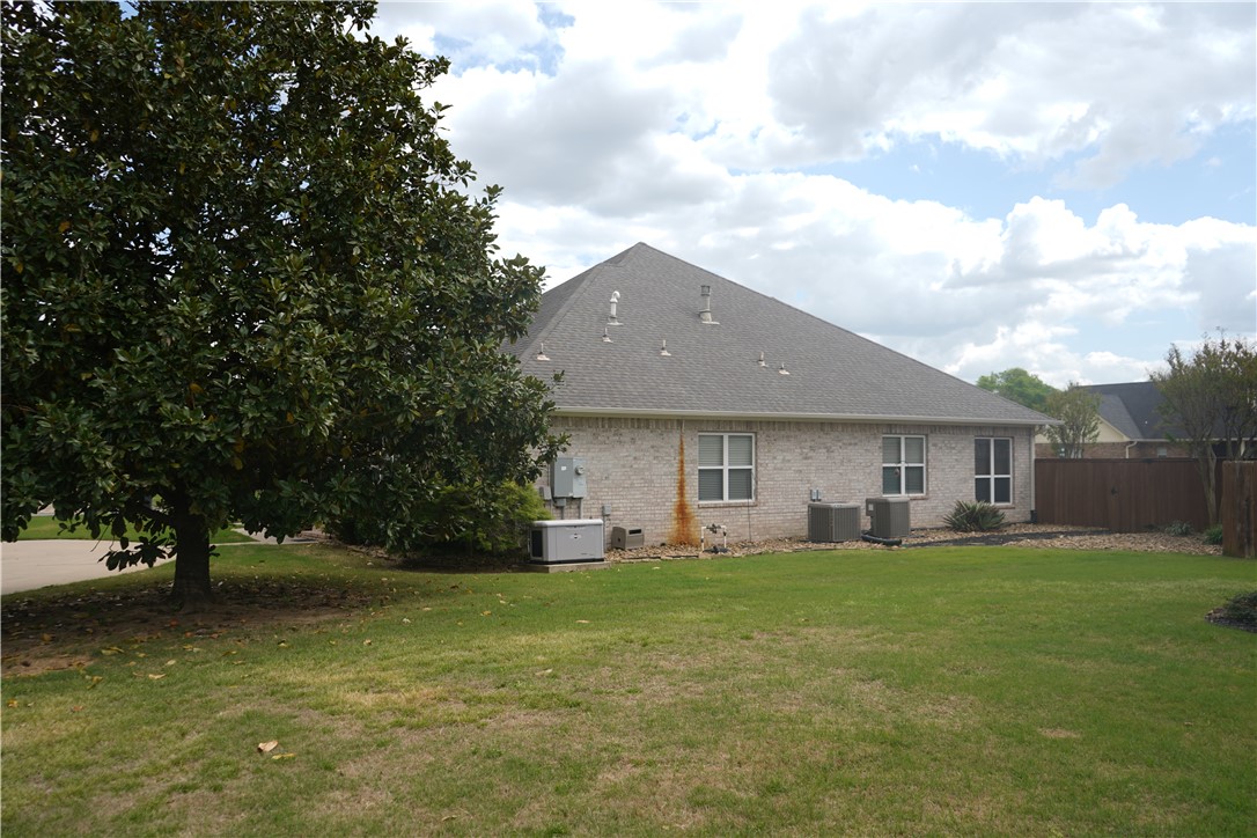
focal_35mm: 28
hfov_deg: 65.5
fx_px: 978
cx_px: 628
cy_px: 419
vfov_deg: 46.4
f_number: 4.5
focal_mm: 28
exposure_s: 1/400
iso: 64
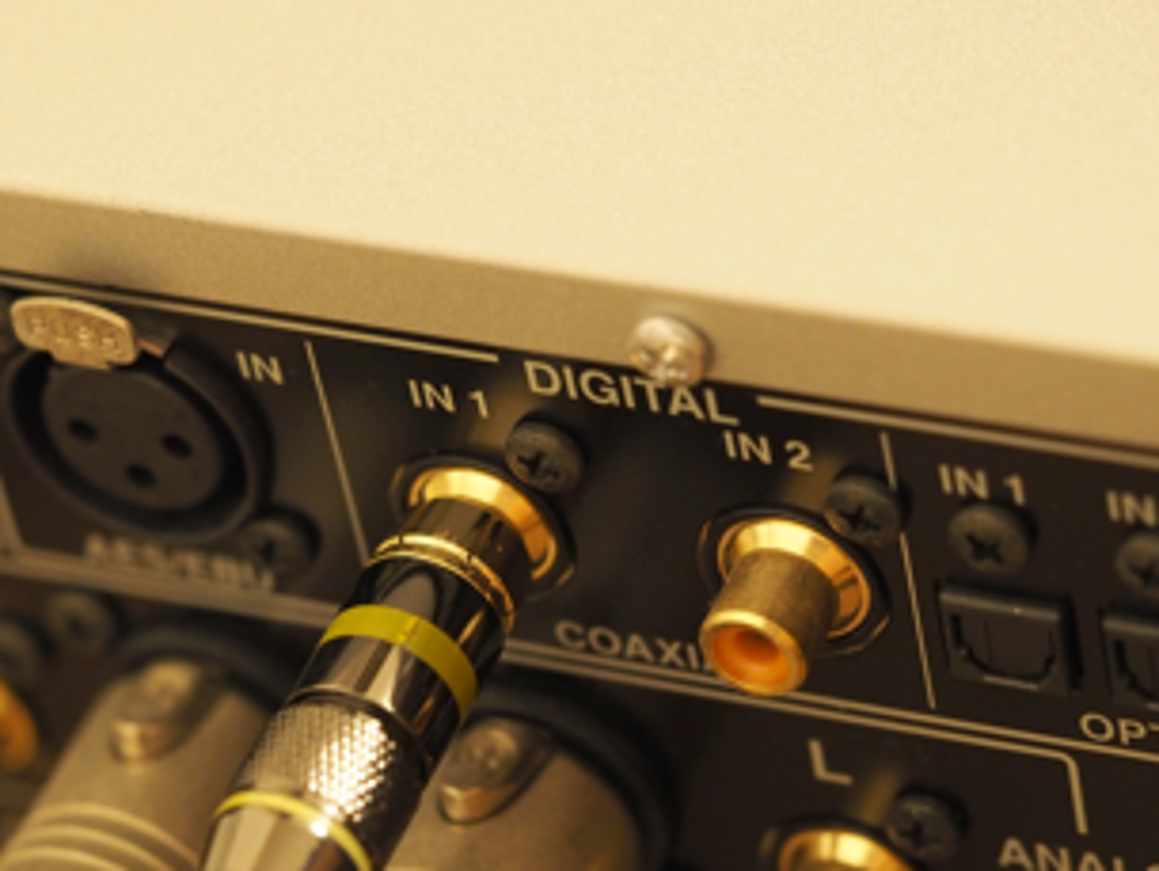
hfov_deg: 12.0
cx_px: 452
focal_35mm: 165
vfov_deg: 9.0
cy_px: 580
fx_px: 5527
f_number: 2.8
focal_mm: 60
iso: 1600
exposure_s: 1/6
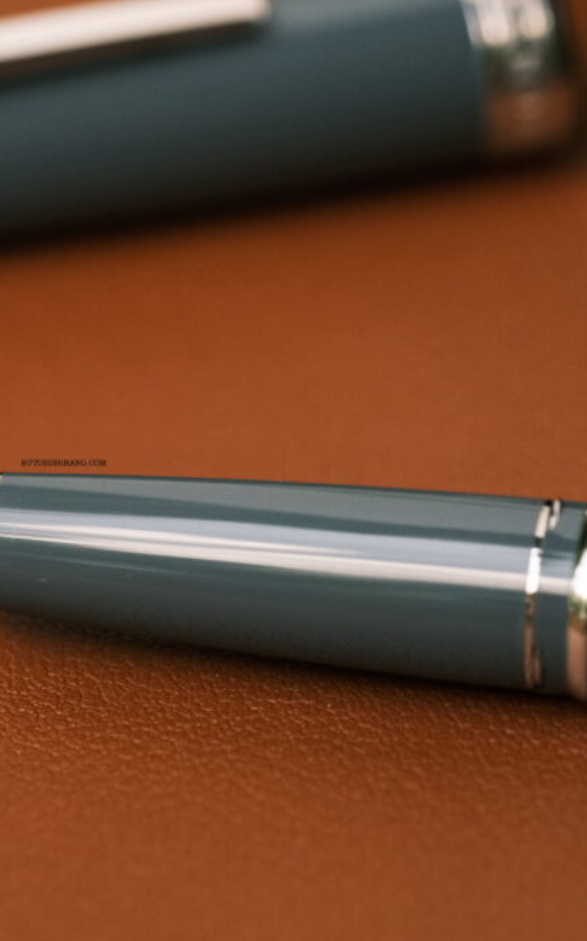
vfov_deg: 14.7
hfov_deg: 9.2
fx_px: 3639
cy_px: 480
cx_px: 64
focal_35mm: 142
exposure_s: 1/1250
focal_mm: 60
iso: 1600
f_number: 4
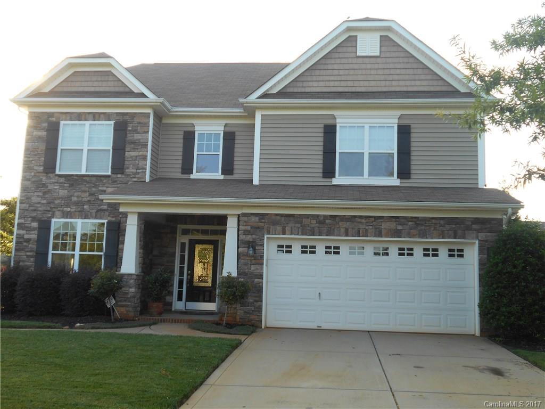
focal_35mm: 37
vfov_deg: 38.7
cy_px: 204
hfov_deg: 50.1
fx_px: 583
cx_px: 272
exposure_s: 1/160
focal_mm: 6.7
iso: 80
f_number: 3.9
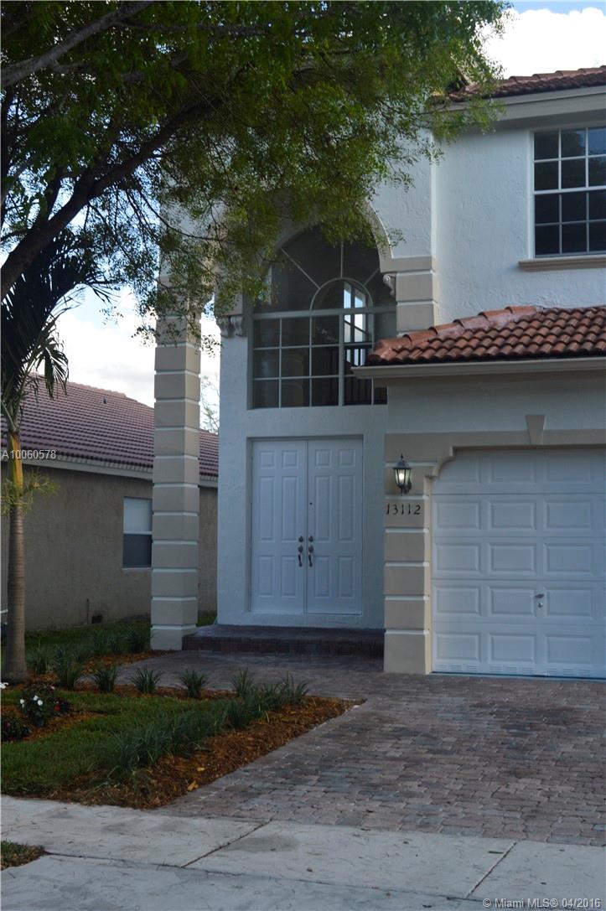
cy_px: 456
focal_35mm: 48
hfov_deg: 28.0
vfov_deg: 41.1
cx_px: 303
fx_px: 1214
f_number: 9
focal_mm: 32
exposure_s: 1/160
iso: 400
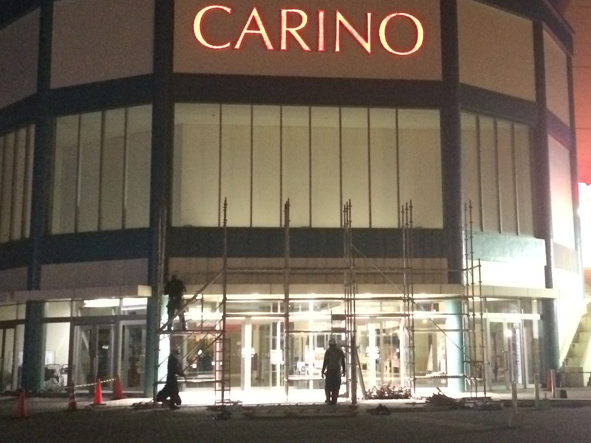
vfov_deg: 25.6
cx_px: 350
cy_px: 163
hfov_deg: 33.7
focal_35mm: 57
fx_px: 973
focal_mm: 4.15
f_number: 2.2
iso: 800
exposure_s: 1/15
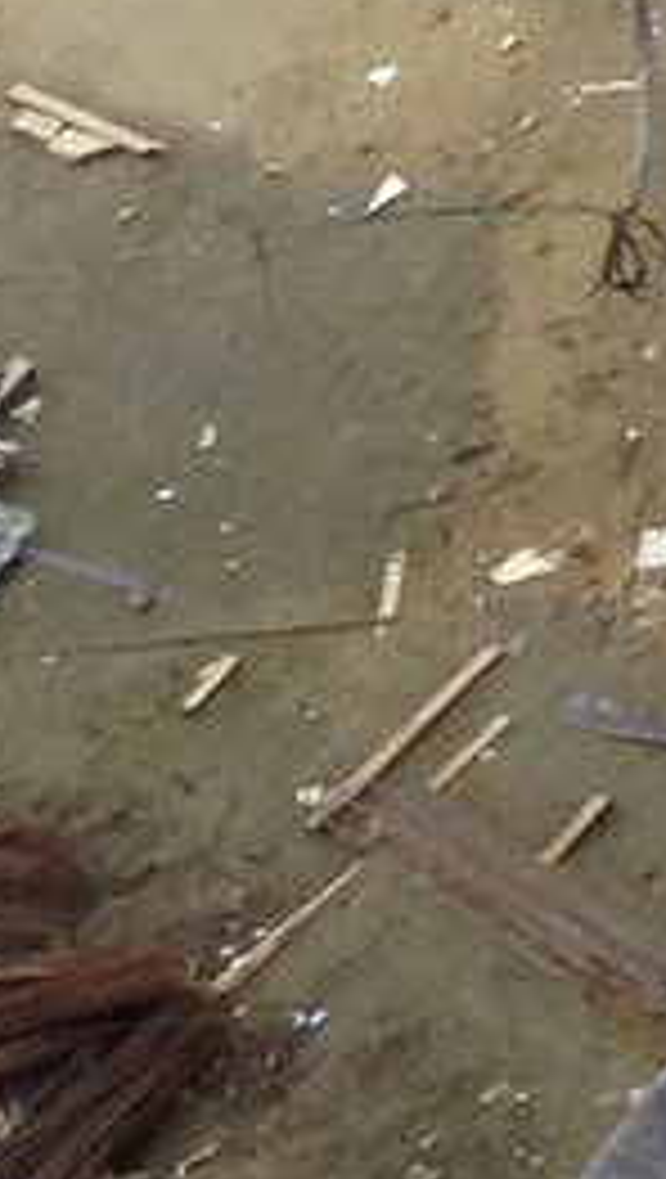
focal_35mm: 263
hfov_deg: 4.2
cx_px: 2992
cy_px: -2511
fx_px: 8230
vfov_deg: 7.2
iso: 50
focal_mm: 4.13
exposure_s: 1/120
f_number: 2.4
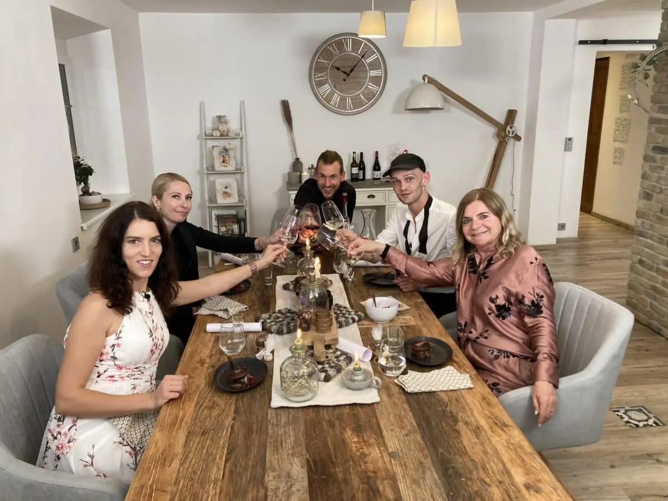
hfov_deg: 63.4
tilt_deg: -15.1
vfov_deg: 49.7
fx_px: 540
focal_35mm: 28
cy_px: 250
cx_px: 334
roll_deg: +1.1
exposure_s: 1/50
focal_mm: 3.99
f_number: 1.8
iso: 80
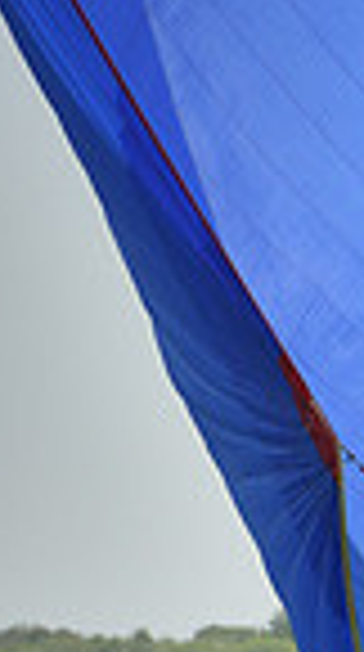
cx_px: 1276
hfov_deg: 1.4
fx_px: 14507
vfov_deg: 2.6
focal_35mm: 841
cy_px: 830
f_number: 8
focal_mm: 200
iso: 400
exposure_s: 1/1600
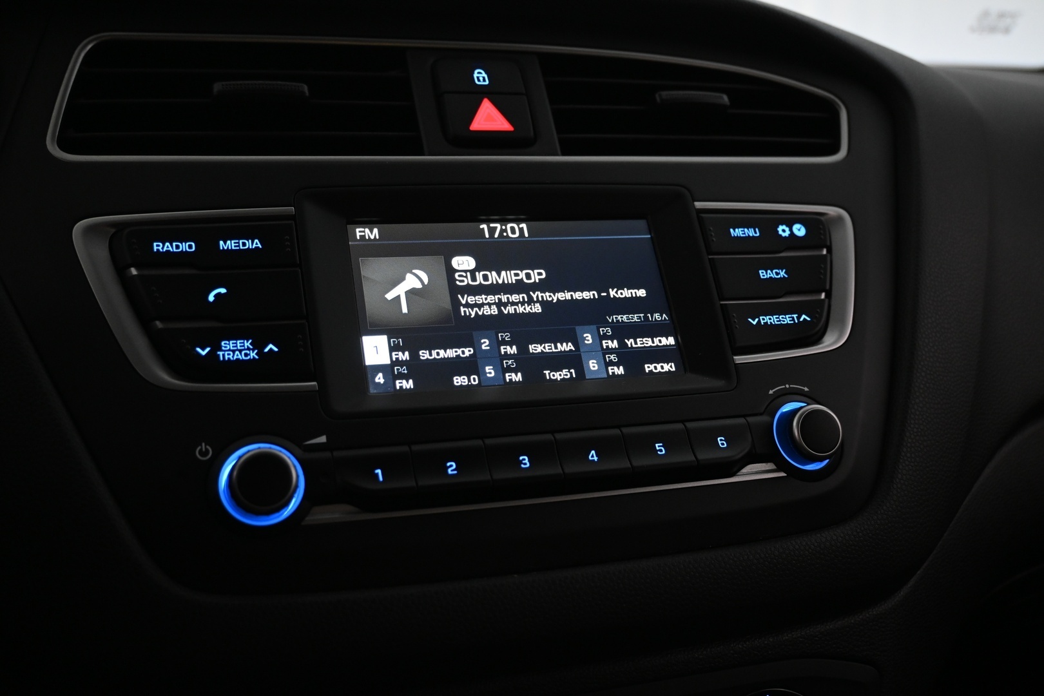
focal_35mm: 34
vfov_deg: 38.4
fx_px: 1000
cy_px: 348
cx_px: 522
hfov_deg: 55.1
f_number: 4.2
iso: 1400
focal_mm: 23
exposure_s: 1/40
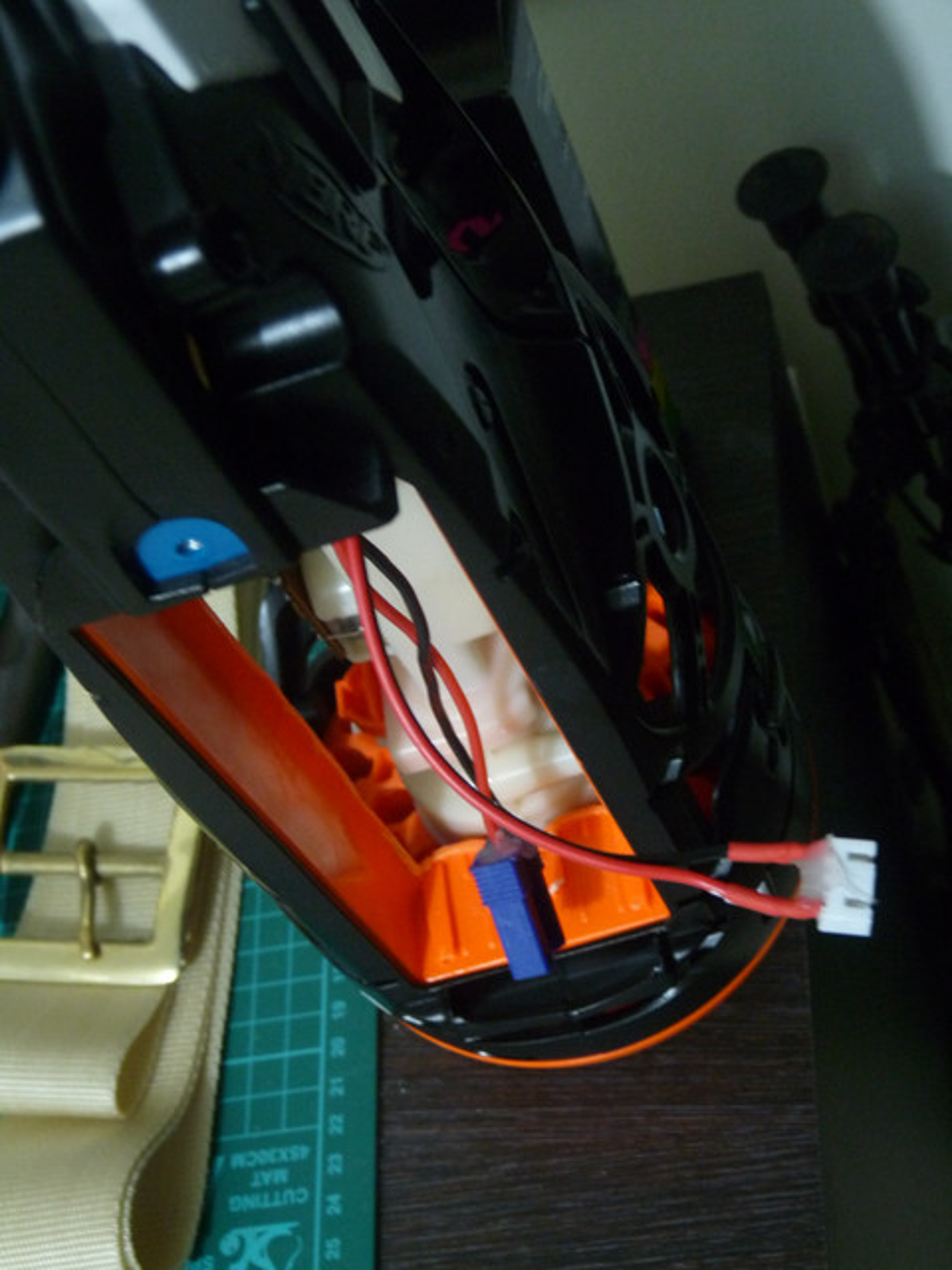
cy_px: 635
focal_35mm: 50
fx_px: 1833
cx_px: 476
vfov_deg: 38.2
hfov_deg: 29.1
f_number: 3.2
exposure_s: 1/5
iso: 400
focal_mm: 9
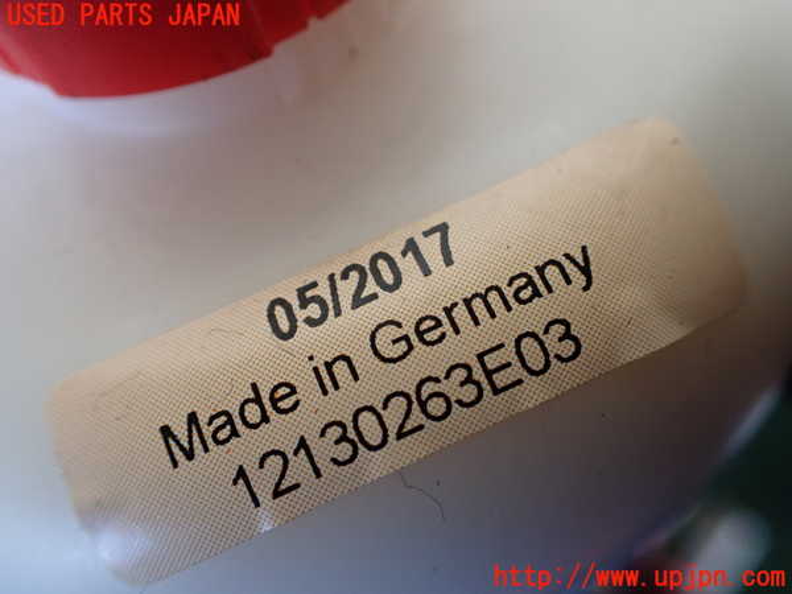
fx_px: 686
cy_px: 297
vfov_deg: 46.8
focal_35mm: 30
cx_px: 396
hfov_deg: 60.0
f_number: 2.3
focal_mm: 5.4
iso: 400
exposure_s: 1/125
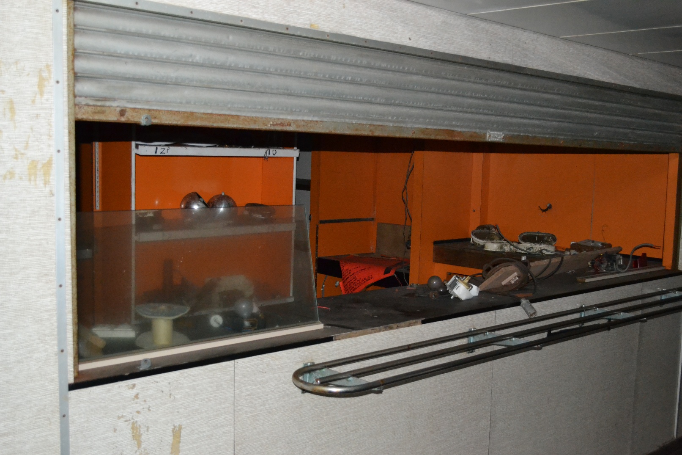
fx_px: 796
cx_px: 341
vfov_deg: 31.9
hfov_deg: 46.4
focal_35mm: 42
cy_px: 228
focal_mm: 28
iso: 3200
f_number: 4.5
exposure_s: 1/60
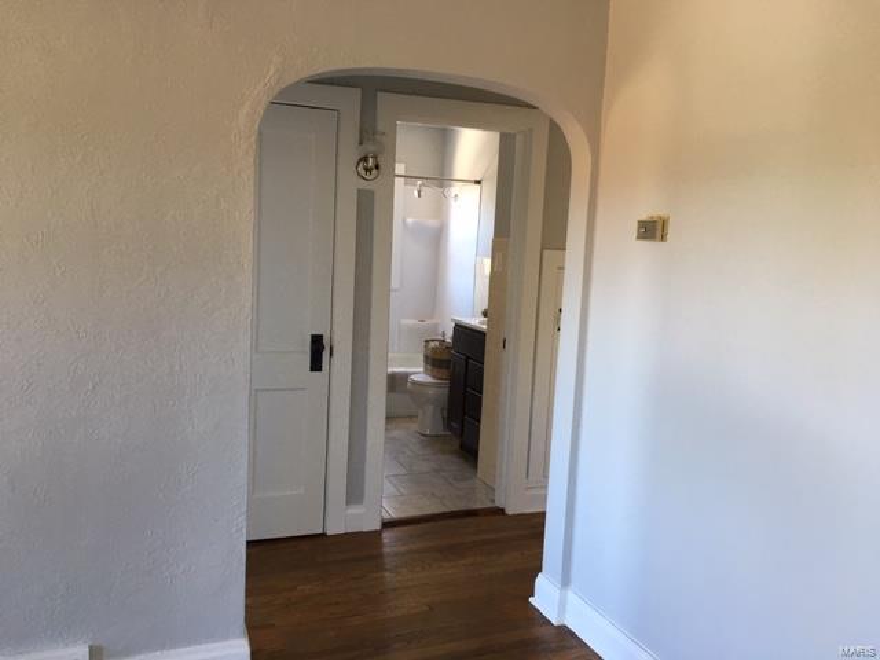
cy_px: 330
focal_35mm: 29
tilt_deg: -8.0
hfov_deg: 61.7
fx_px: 737
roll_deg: -2.7
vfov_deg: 48.2
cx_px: 440
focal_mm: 4.15
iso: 80
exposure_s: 1/30
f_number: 2.2
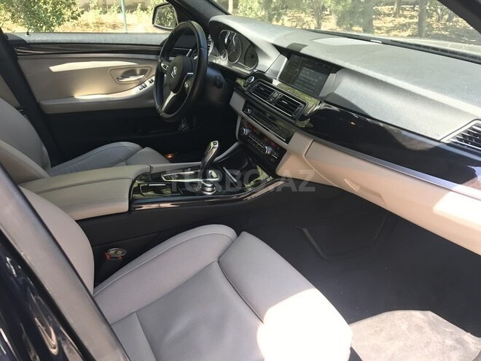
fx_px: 389
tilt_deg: -26.1
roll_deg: -0.6
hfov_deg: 63.4
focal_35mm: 28
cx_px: 240
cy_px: 180
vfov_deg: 49.7
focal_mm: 3.99
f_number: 1.8
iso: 20
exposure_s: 1/107
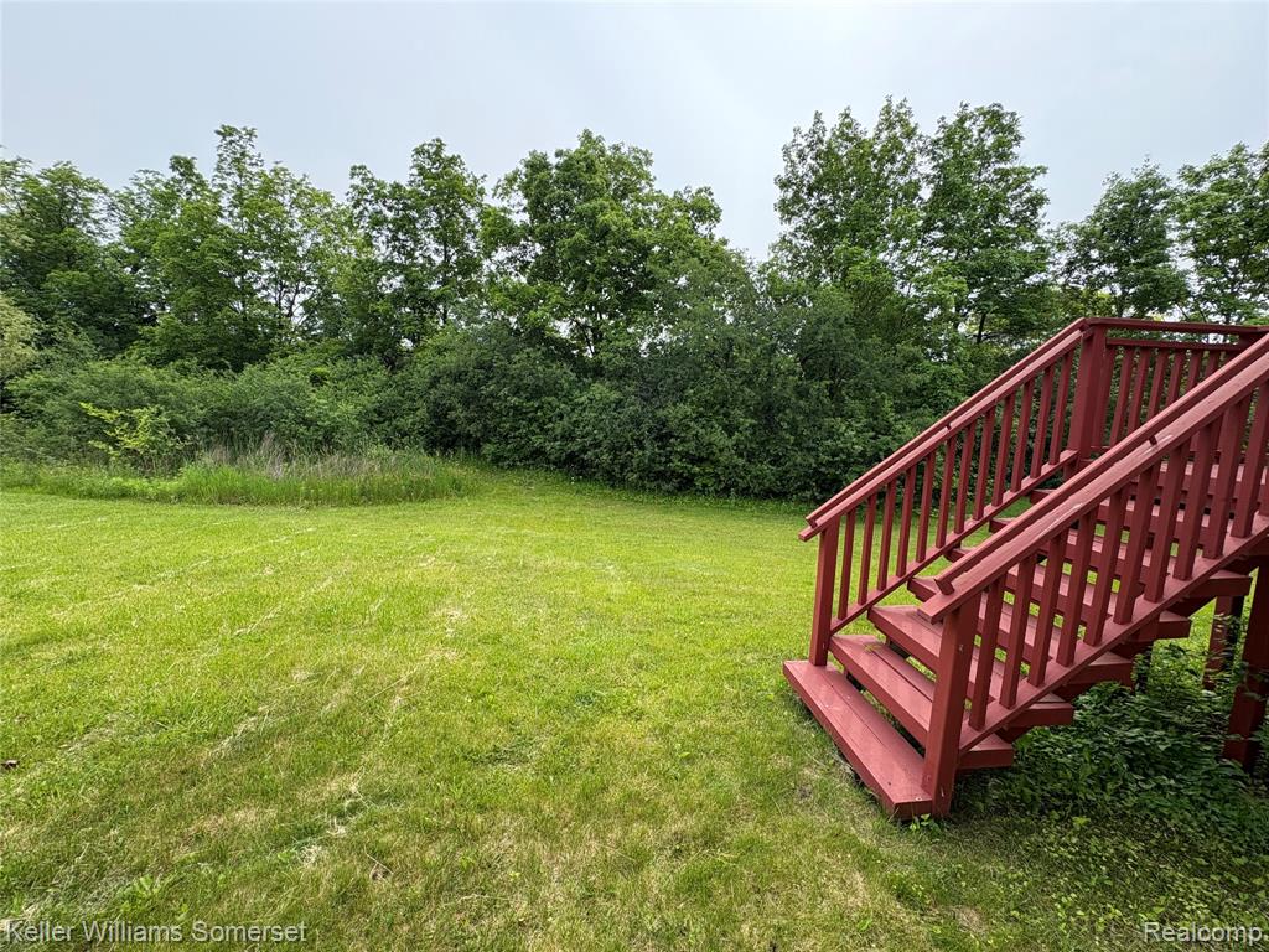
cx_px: 634
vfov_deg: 85.7
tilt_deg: -7.0
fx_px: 513
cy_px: 476
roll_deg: -2.1
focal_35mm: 14
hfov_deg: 102.1
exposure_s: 1/379
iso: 40
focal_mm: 2.22
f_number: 2.2
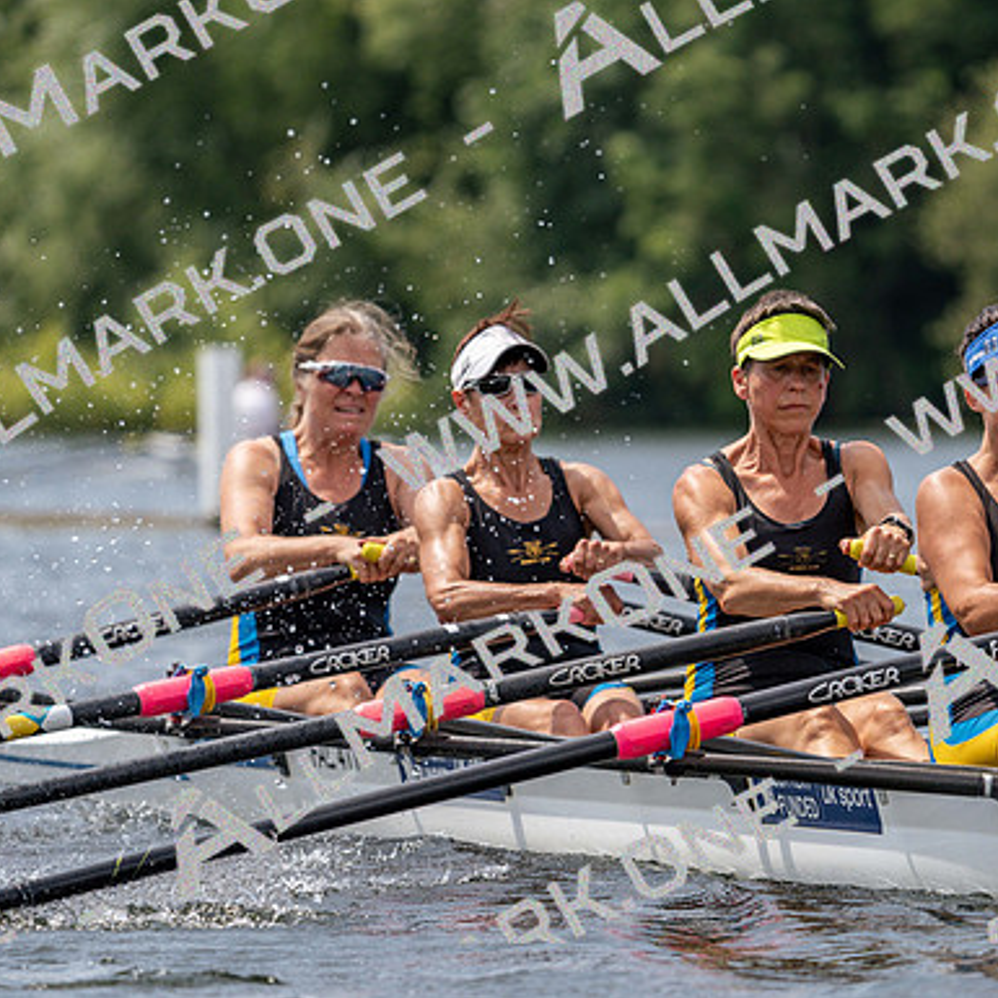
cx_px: 697
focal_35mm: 433
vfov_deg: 4.0
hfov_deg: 4.0
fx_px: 14124
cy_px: 499
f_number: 6.3
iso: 250
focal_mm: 338
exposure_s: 1/1600
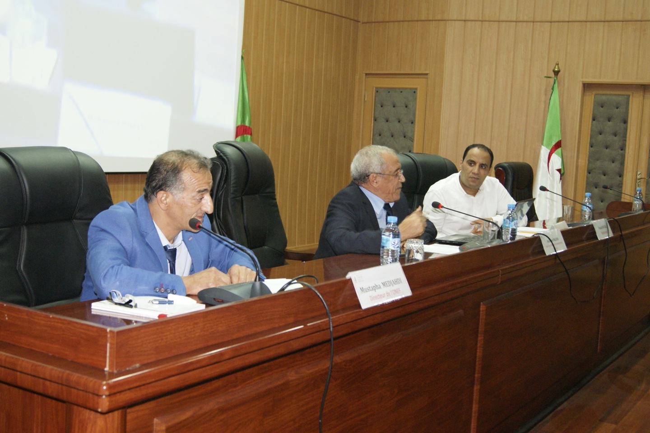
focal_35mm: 42
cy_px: 216
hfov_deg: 46.4
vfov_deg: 31.9
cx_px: 325
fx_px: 758
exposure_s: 1/10
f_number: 4.5
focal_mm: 28
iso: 800
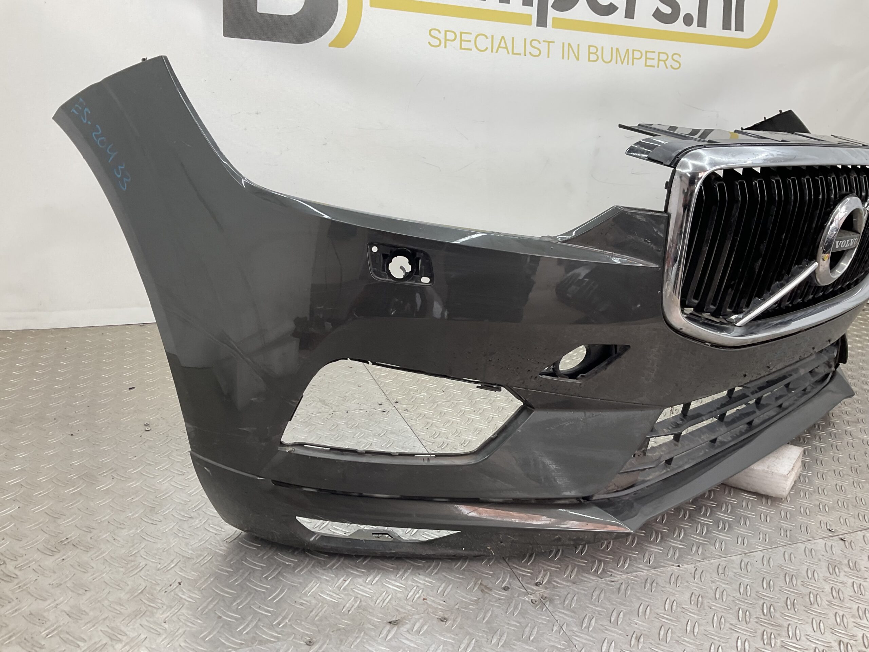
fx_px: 728
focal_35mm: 29
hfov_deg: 61.7
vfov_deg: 48.2
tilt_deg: -19.5
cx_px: 434
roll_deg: -8.1
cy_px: 326
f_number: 1.8
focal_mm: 3
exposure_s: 1/120
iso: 32
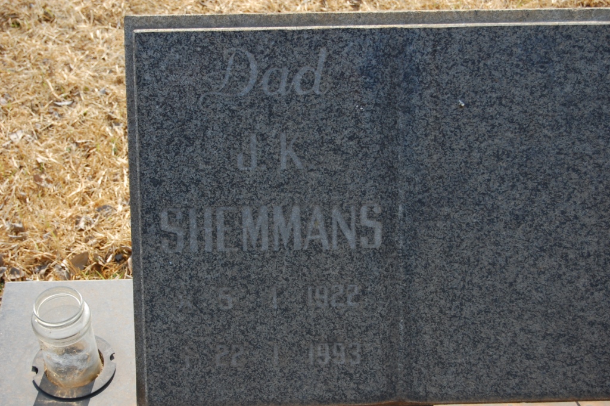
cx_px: 305
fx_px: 1321
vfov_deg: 17.5
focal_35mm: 78
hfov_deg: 26.0
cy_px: 203
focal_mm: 52
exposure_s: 1/400
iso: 400
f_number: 7.1
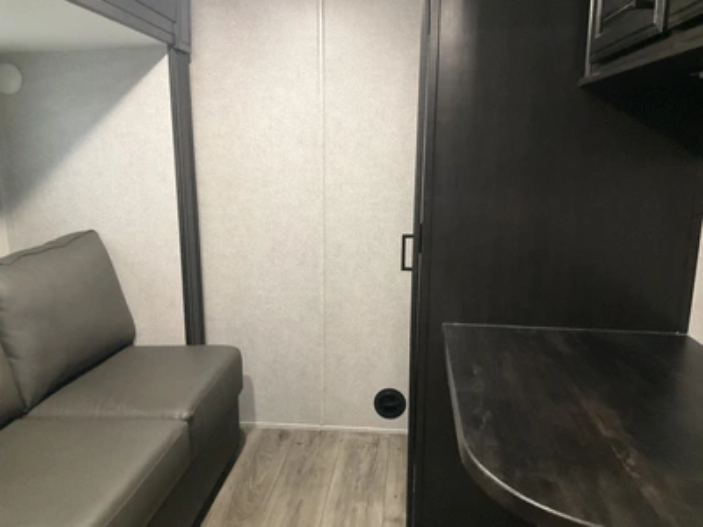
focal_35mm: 29
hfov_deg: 61.7
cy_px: 264
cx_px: 352
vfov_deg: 48.2
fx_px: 589
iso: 500
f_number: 1.8
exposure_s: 1/30
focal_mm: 3
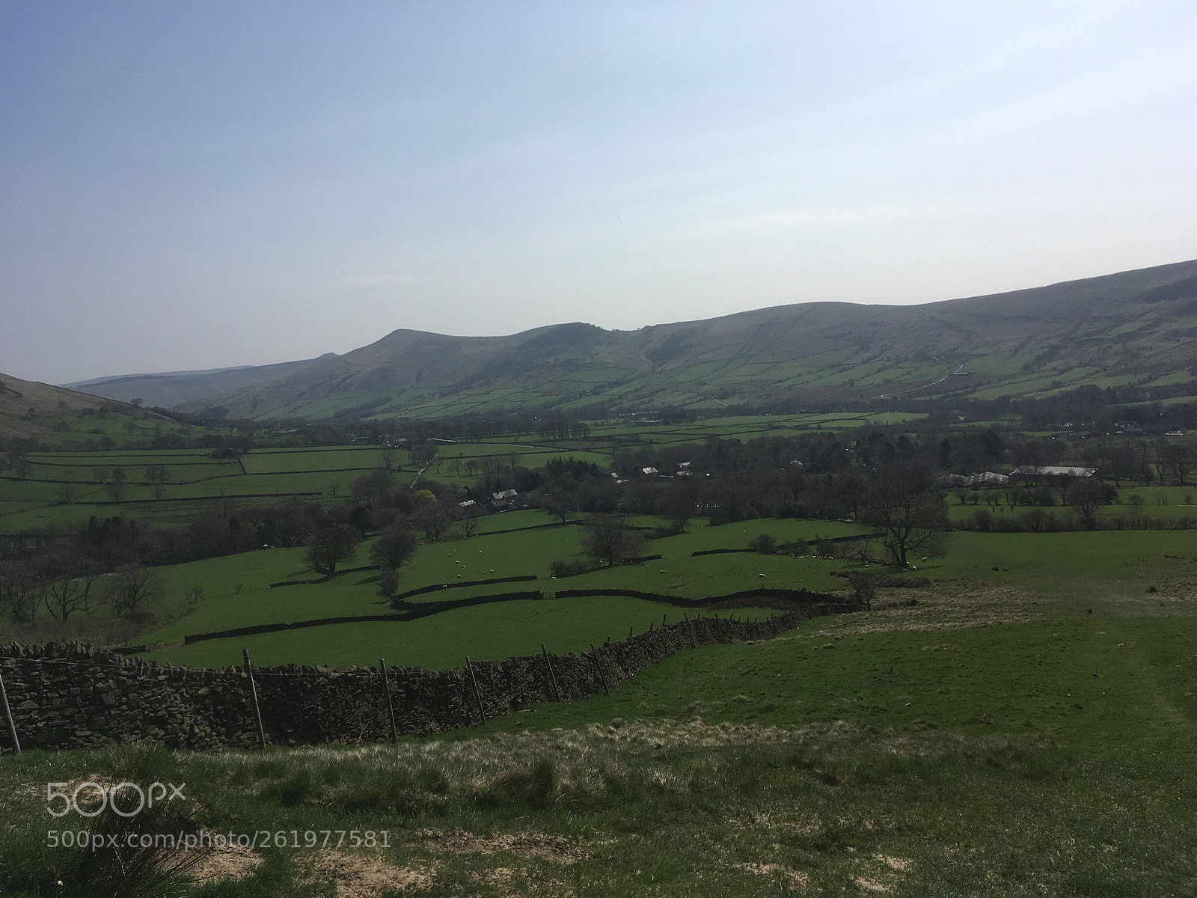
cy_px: 449
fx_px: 1003
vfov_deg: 48.2
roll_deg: +4.4
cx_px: 598
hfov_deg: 61.7
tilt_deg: -5.0
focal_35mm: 29
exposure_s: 1/4049
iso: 25
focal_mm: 4.15
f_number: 2.2
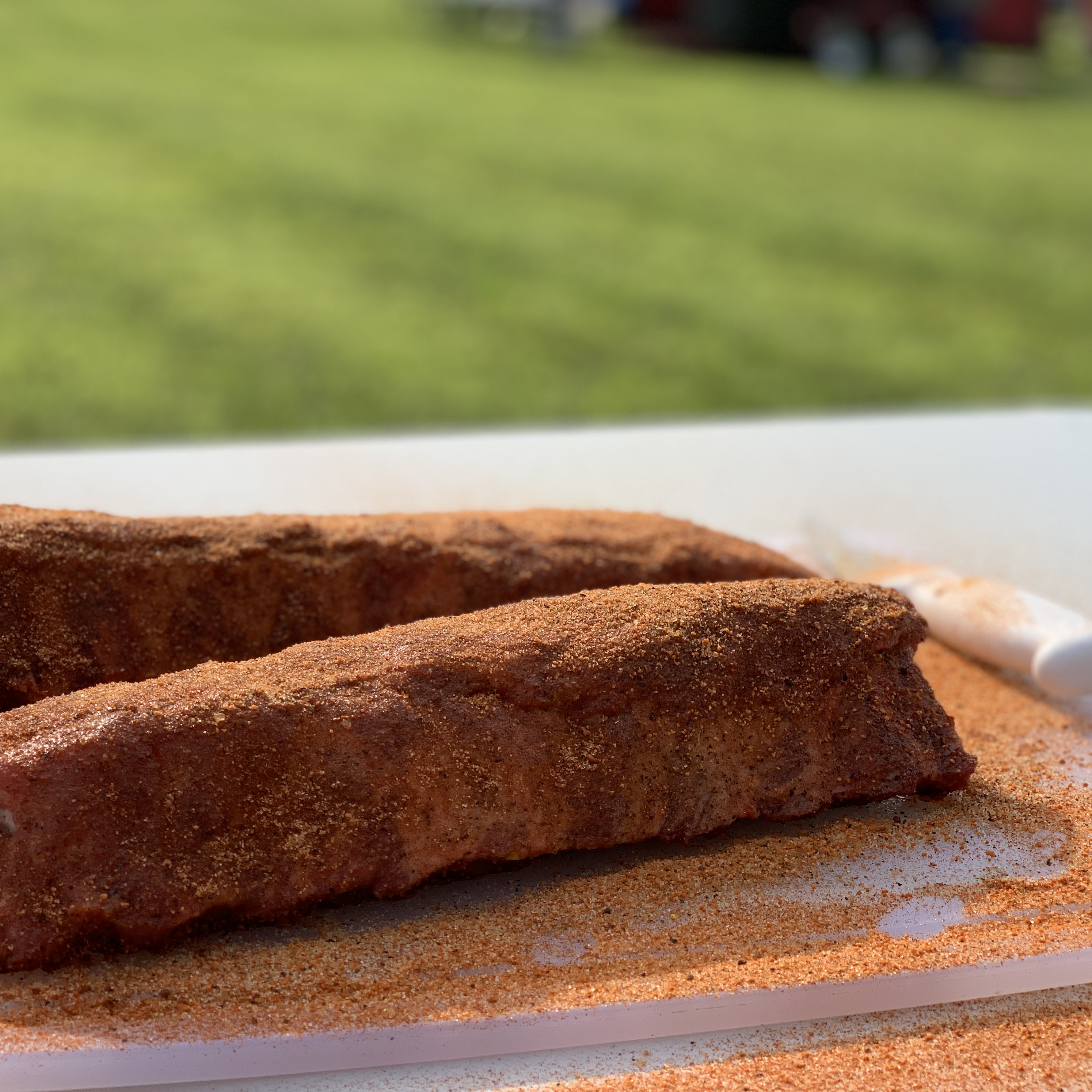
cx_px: 445
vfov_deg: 27.7
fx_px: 2213
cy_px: 540
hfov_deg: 27.7
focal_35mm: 62
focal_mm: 6
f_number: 2.4
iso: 16
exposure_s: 1/1712
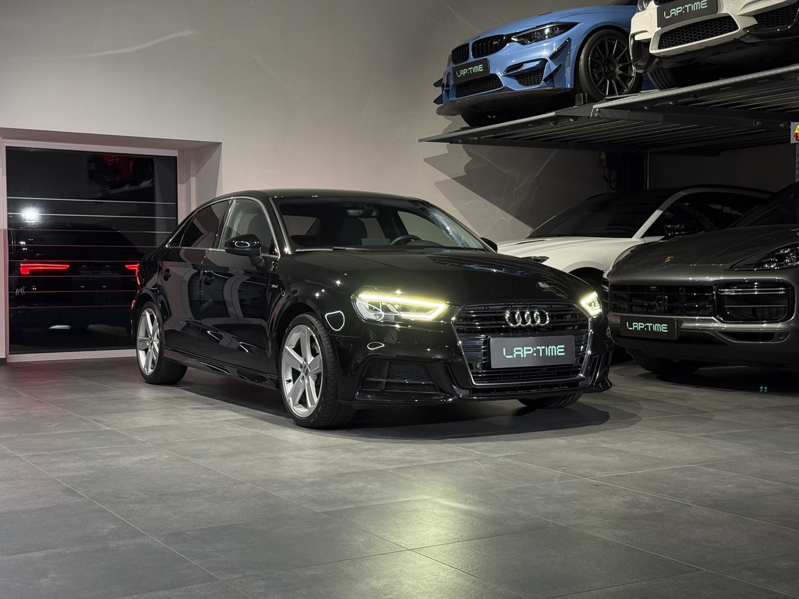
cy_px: 300
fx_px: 1108
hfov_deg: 39.7
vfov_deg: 30.3
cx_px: 400
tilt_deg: -0.1
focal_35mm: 48
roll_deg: +0.0
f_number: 1.78
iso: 80
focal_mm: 6.76
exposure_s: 1/54
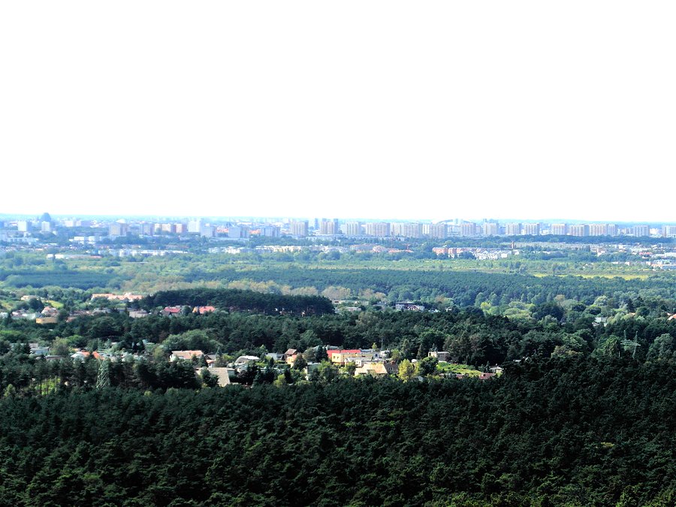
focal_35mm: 178
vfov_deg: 8.3
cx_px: 338
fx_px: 3476
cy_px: 254
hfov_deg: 11.1
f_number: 4.4
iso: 100
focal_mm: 28.9
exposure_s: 1/750
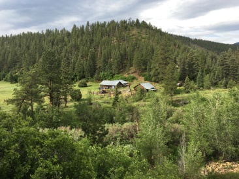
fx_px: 200
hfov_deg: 61.7
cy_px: 90
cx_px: 120
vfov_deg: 48.2
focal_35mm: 29
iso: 25
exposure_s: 1/596
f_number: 2.2
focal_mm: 4.15
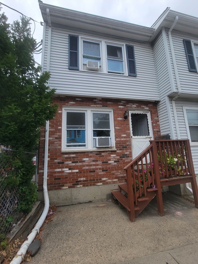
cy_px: 132
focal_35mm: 13
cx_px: 99
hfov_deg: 89.9
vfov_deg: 106.2
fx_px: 99
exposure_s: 1/1151
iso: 50
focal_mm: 2.2
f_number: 2.2
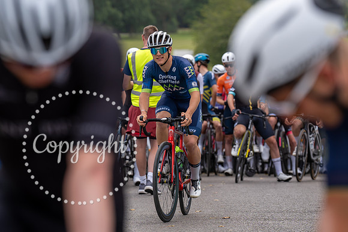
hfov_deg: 10.3
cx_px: 188
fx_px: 1939
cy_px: 82
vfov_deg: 6.9
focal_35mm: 201
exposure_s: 1/800
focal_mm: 133
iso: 125
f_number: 3.5
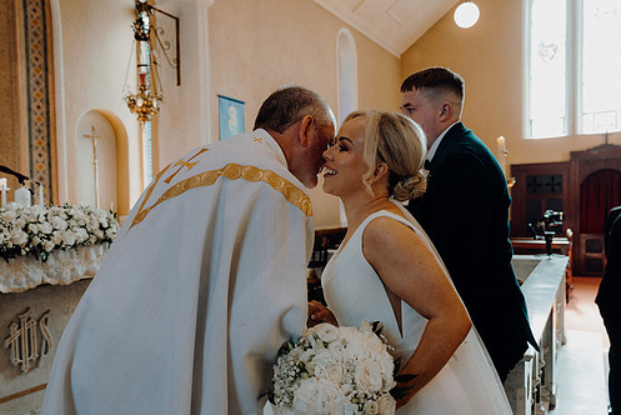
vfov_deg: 46.4
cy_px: 222
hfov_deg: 65.4
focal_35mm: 28
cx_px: 287
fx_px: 483
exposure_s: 1/200
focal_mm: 24
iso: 1250
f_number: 3.5
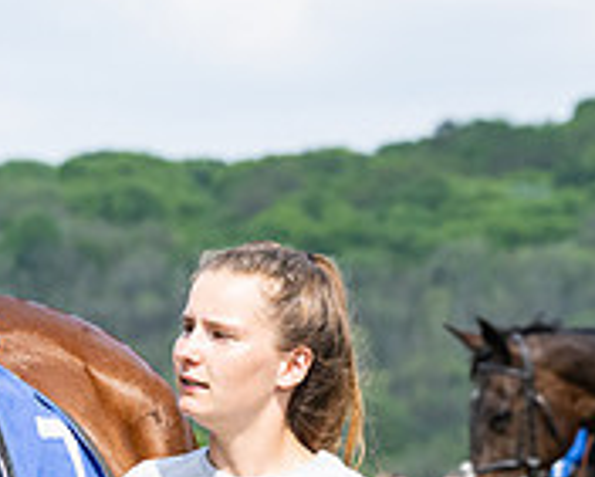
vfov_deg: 3.2
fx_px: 8581
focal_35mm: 487
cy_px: 528
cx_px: -39
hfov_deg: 4.0
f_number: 8
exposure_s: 1/800
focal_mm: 135
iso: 400
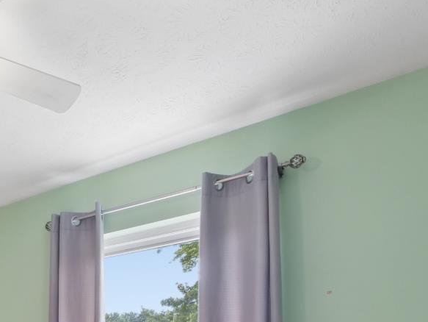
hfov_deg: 41.9
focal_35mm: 36
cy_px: 400
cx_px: -31
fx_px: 445
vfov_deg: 32.0
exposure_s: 1/50
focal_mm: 7
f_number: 7.1
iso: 640
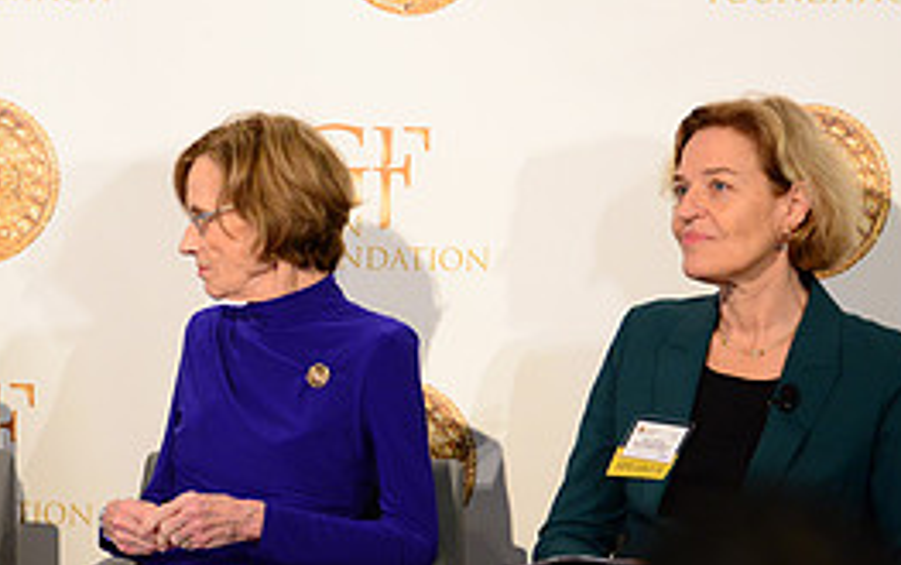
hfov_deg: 7.7
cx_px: 439
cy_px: 464
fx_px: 6735
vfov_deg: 4.8
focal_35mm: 274
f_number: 2.8
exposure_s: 1/200
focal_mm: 122
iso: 2500
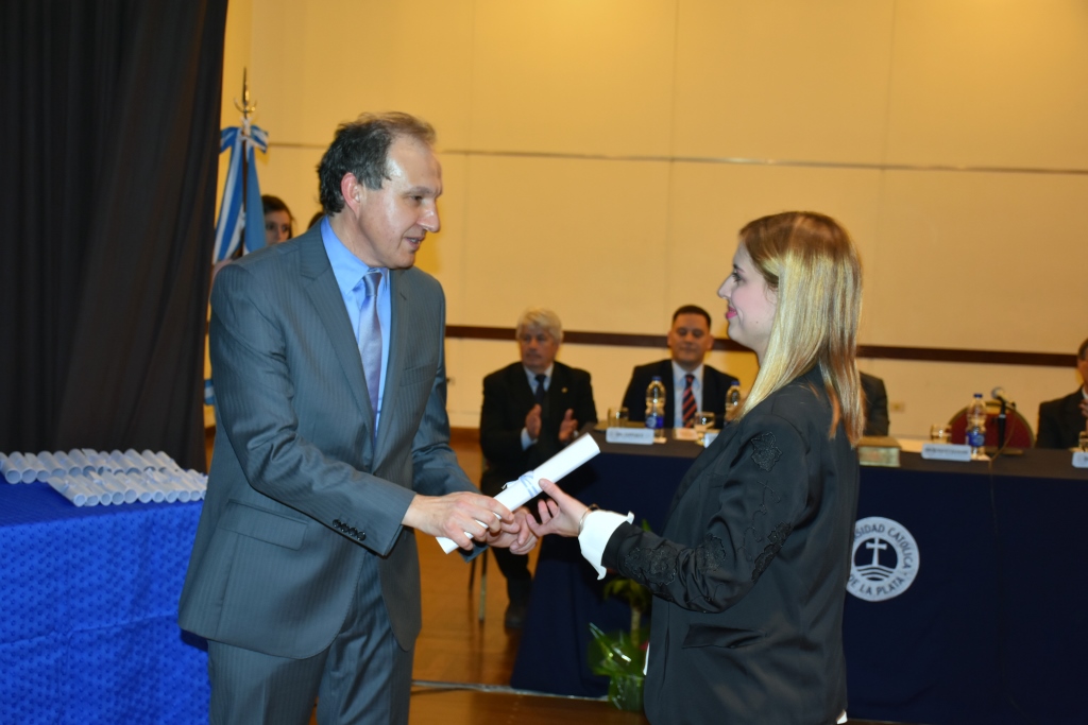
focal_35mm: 51
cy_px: 362
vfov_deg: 26.5
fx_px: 1541
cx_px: 544
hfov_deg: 38.9
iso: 640
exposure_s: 1/60
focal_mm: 34
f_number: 4.2
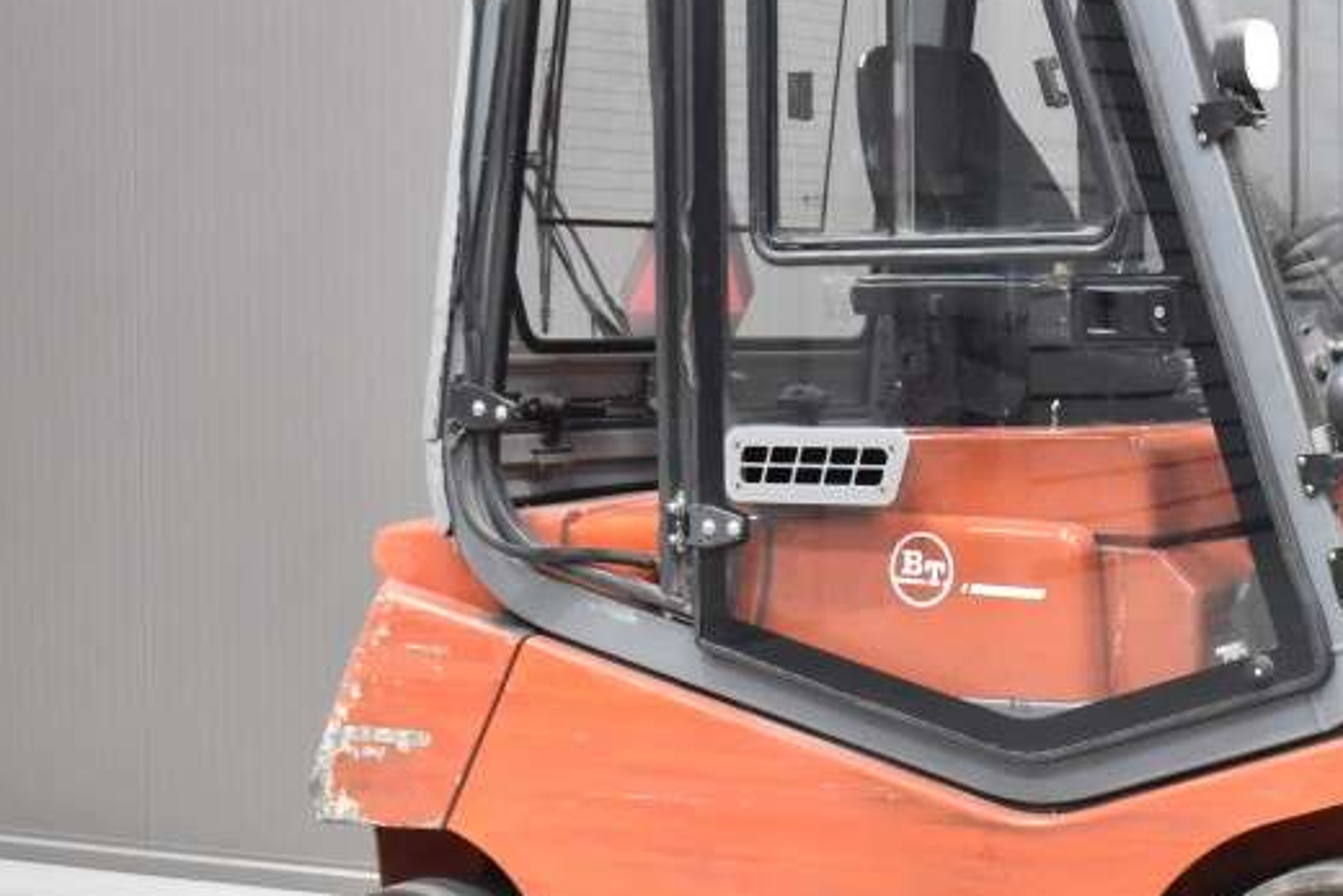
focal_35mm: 83
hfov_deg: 23.7
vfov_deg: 16.5
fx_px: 3097
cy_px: 418
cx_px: 1253
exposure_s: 1/30
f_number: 4.5
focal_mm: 24
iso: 1600
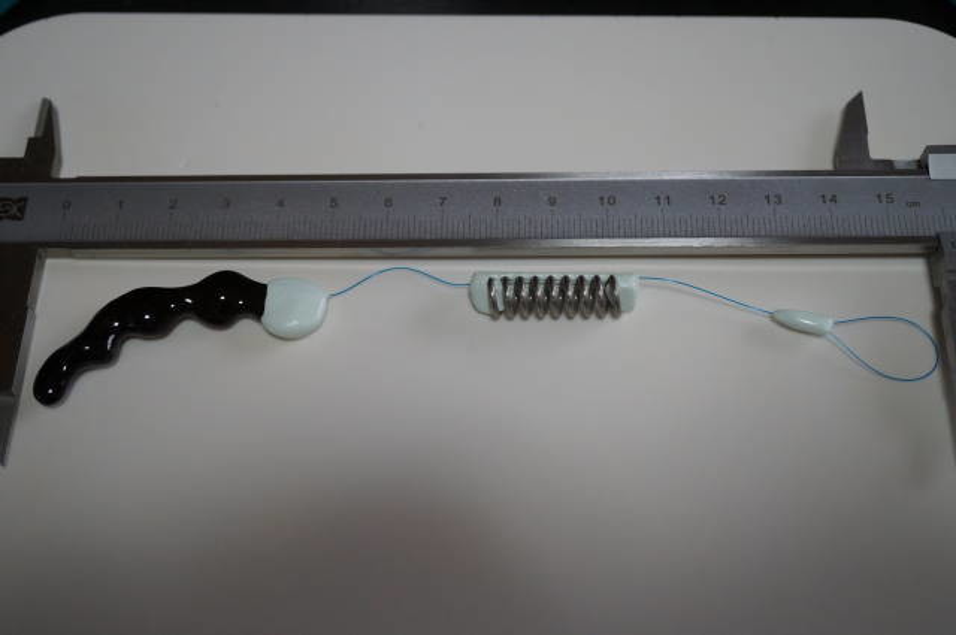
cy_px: 318
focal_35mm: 45
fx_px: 1193
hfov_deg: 43.7
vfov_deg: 29.8
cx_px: 478
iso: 1250
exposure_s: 1/160
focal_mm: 30
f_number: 4
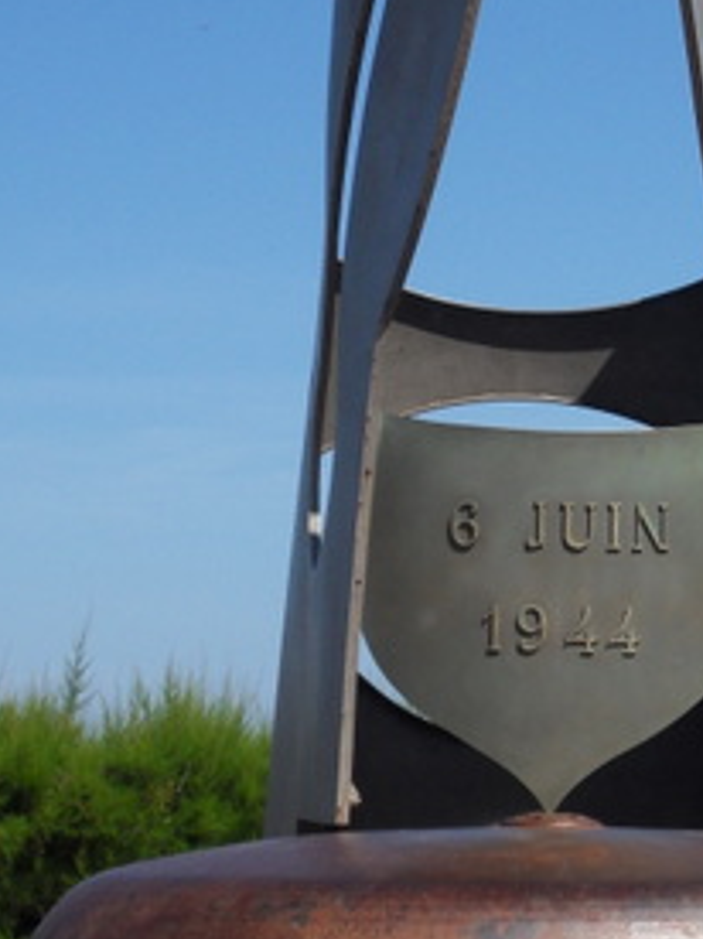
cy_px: 283
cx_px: 672
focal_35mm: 135
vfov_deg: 14.6
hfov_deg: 10.9
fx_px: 3658
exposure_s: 1/180
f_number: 10.8
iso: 80
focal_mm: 10.5
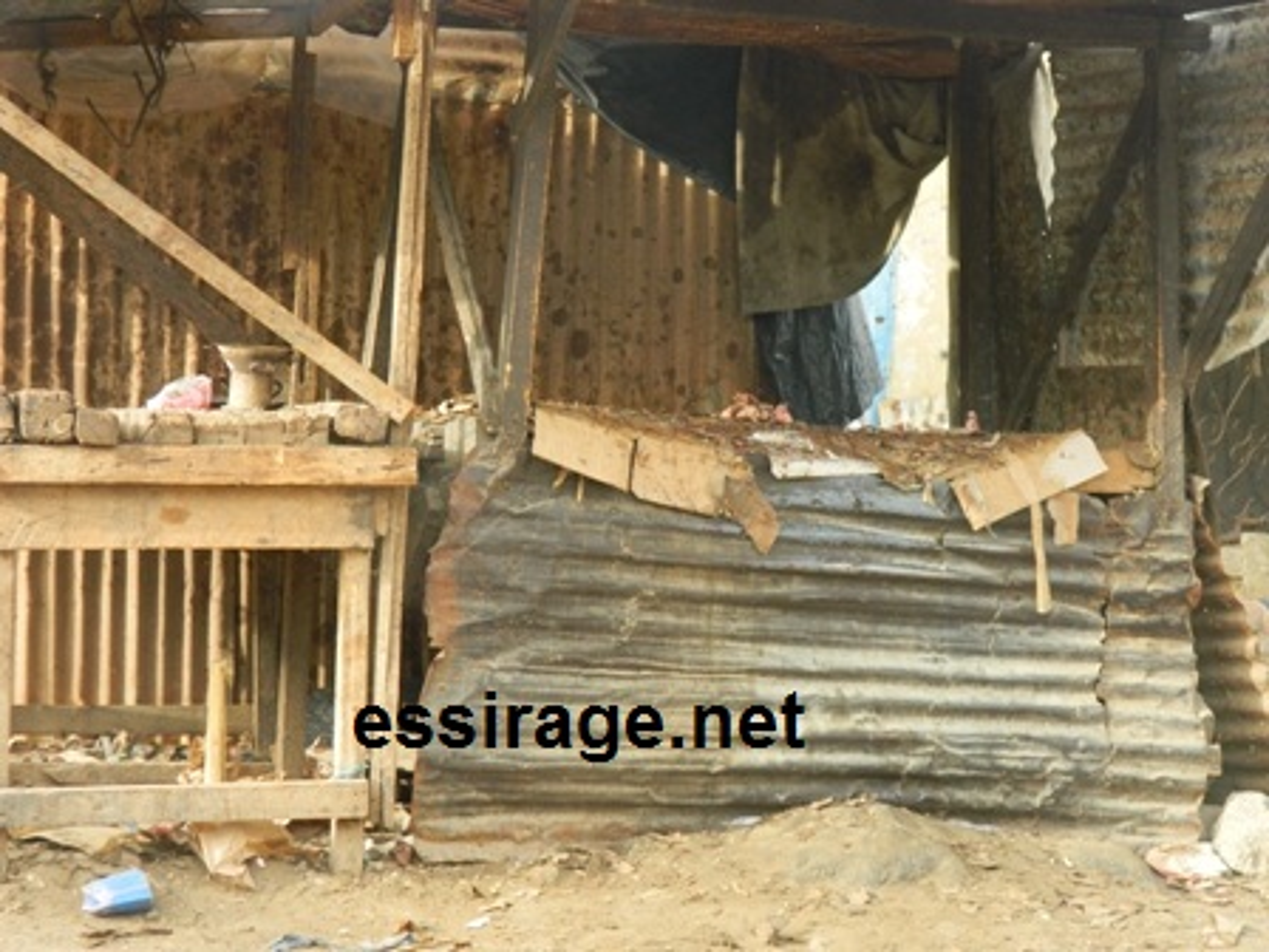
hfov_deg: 23.3
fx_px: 3079
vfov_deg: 17.6
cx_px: 634
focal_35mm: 84
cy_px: 476
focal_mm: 15.1
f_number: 4.2
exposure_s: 1/60
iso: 80
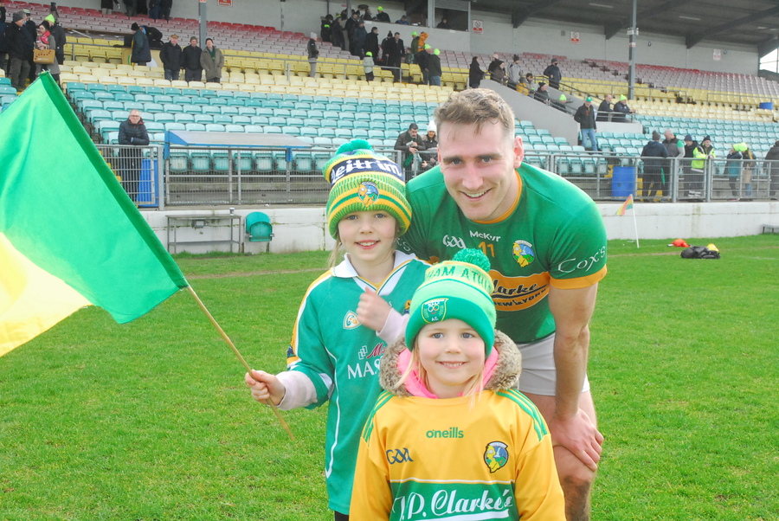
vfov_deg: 30.9
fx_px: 942
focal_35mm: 44
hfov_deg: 44.9
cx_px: 390
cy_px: 260
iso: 1600
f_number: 9
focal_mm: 29
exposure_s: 1/200
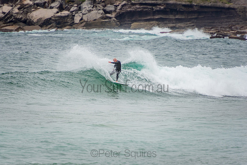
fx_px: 4015
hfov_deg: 3.5
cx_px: 124
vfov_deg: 2.4
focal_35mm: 585
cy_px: 82
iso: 280
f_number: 5.6
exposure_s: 1/1600
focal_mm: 390
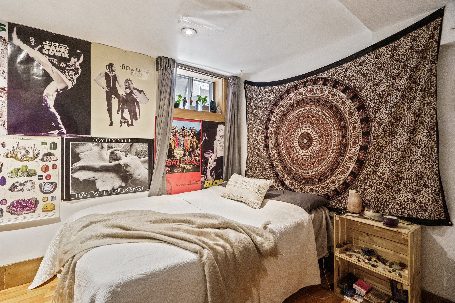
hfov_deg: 96.7
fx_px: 202
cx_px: 228
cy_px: 152
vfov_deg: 73.7
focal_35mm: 16
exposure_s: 1/13
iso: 12800
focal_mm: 16
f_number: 5.6
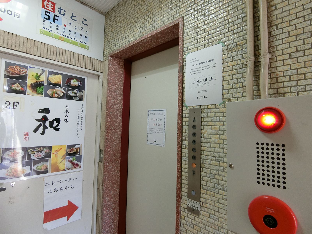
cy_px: 117
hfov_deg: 84.7
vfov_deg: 68.7
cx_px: 156
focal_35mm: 19
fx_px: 171
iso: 320
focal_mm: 4.06
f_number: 2.7
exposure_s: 1/125
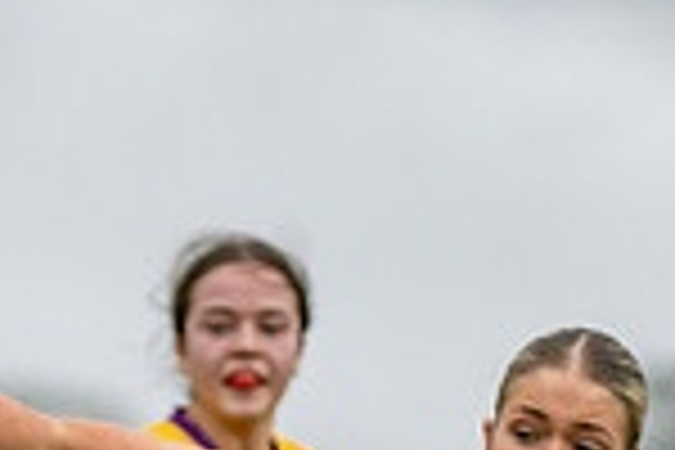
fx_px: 10537
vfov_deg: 2.4
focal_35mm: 562
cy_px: 835
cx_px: -140
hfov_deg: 3.7
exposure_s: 1/1000
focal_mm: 145
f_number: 2.8
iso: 450
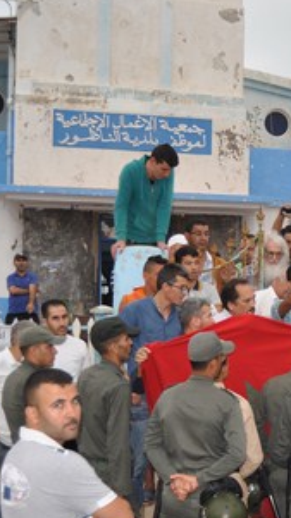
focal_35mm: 60
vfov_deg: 34.8
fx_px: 824
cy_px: 300
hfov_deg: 18.8
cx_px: 363
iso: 200
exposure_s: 1/200
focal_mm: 18
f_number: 4
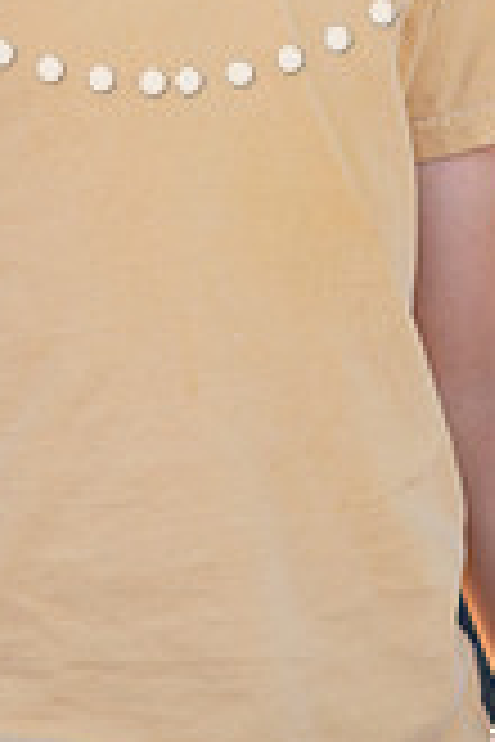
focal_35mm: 232
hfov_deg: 5.9
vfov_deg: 8.8
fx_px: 4785
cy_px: -166
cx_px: 153
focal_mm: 85
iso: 200
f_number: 2.8
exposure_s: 1/320
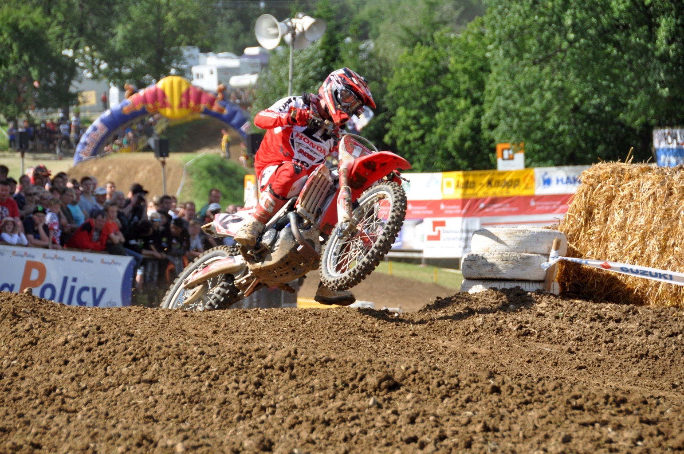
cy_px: 227
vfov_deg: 8.7
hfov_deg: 13.1
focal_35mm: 158
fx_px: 2989
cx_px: 342
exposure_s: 1/1600
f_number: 7.1
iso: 640
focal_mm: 105
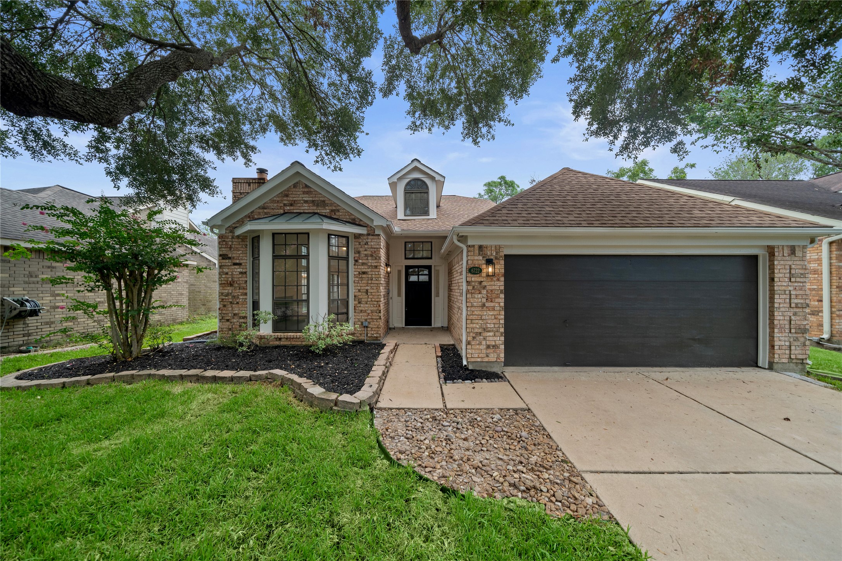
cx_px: 421
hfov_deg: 112.6
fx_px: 281
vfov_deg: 90.0
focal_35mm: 12
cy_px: 280
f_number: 8
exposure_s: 1/60
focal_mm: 12
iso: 640
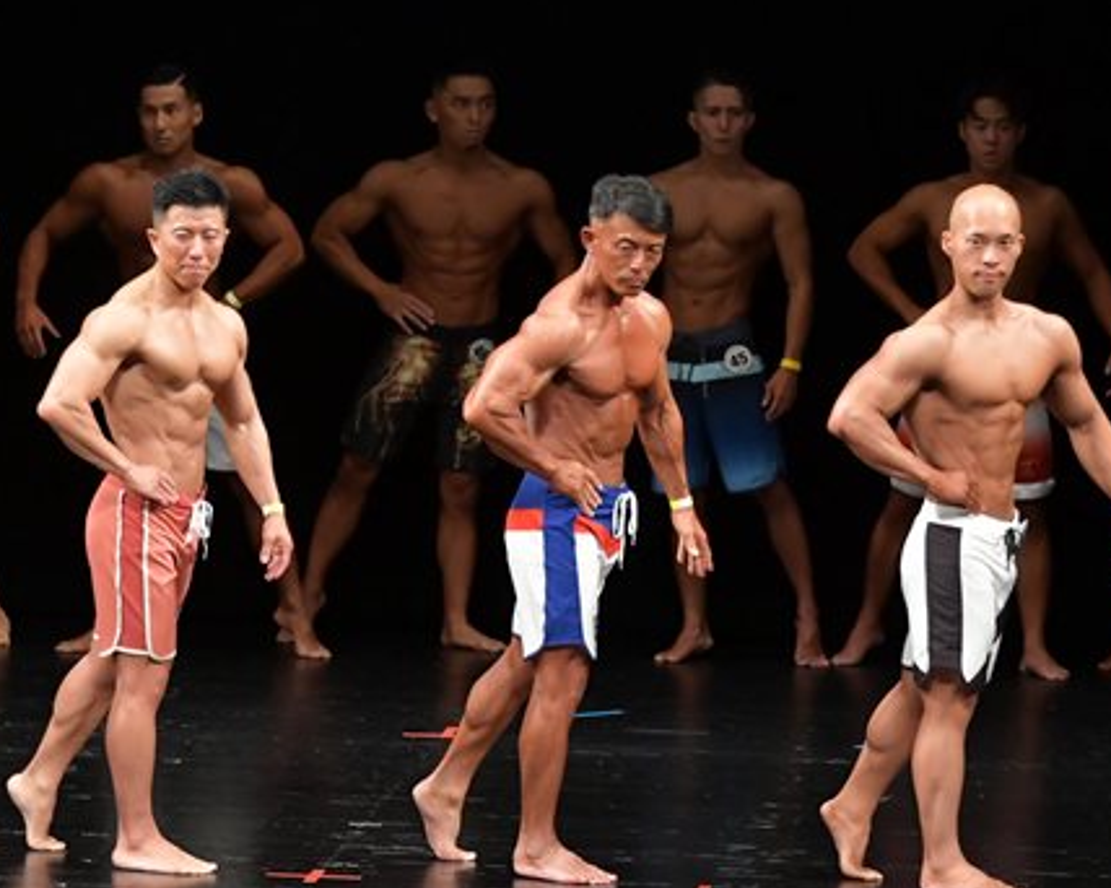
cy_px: 488
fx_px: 10221
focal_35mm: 311
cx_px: 411
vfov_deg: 5.0
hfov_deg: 6.2
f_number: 5.6
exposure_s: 1/400
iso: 3200
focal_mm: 122
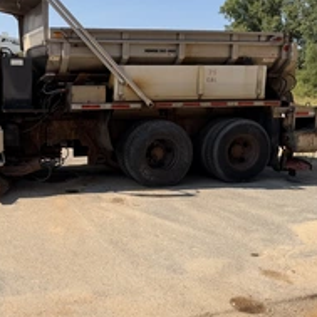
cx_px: 59
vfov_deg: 37.6
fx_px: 466
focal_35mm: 45
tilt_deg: -6.2
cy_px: 156
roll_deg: +0.2
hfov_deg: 36.2
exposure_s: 1/5319
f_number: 1.78
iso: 80
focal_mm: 6.76
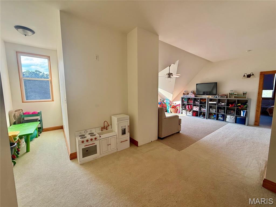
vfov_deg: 85.7
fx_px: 112
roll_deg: +0.5
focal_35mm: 14
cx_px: 138
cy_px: 104
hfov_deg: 102.1
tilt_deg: -4.6
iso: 80
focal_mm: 2.22
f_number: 2.2
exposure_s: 1/99
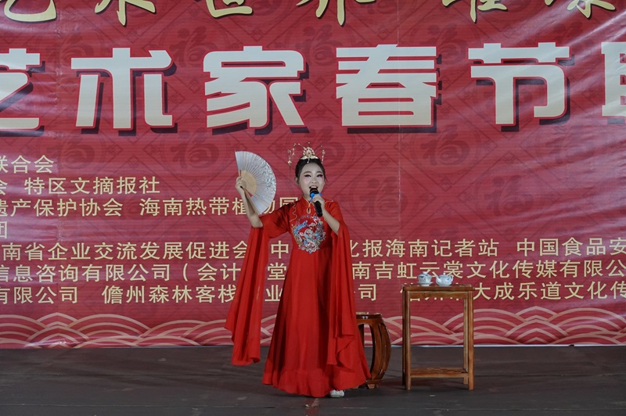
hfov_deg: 18.4
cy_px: 208
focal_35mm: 111
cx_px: 313
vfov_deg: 12.3
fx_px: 1929
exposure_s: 1/50
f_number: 4.5
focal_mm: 40.37
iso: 800
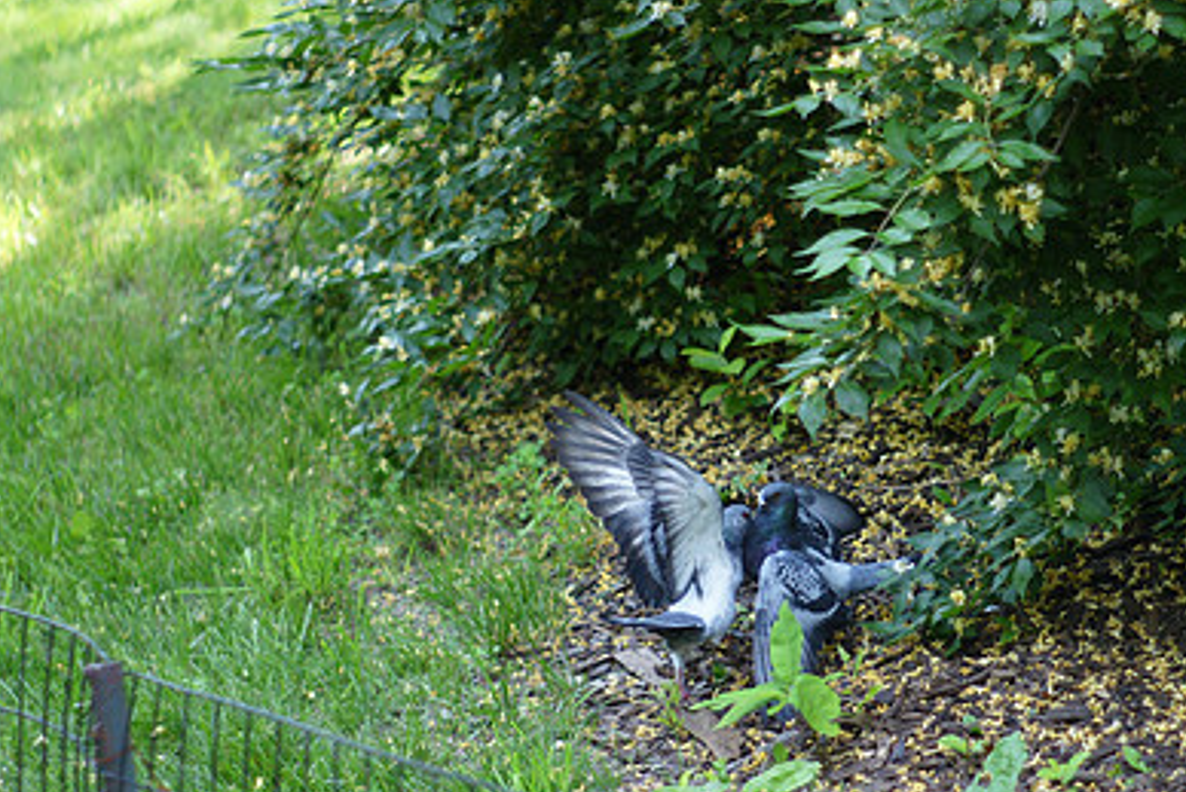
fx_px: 3691
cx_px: 798
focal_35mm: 112
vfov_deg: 12.2
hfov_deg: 18.2
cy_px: 546
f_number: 1.7
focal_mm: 50
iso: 800
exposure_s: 1/1250
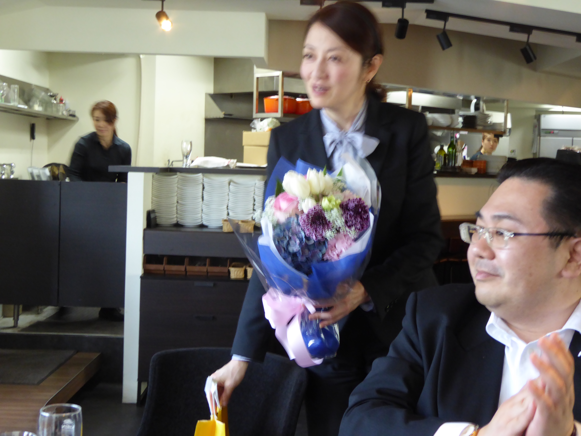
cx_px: 290
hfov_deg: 35.5
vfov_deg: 27.0
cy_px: 218
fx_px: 906
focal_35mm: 54
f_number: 4.1
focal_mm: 9.6
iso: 400
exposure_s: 1/15
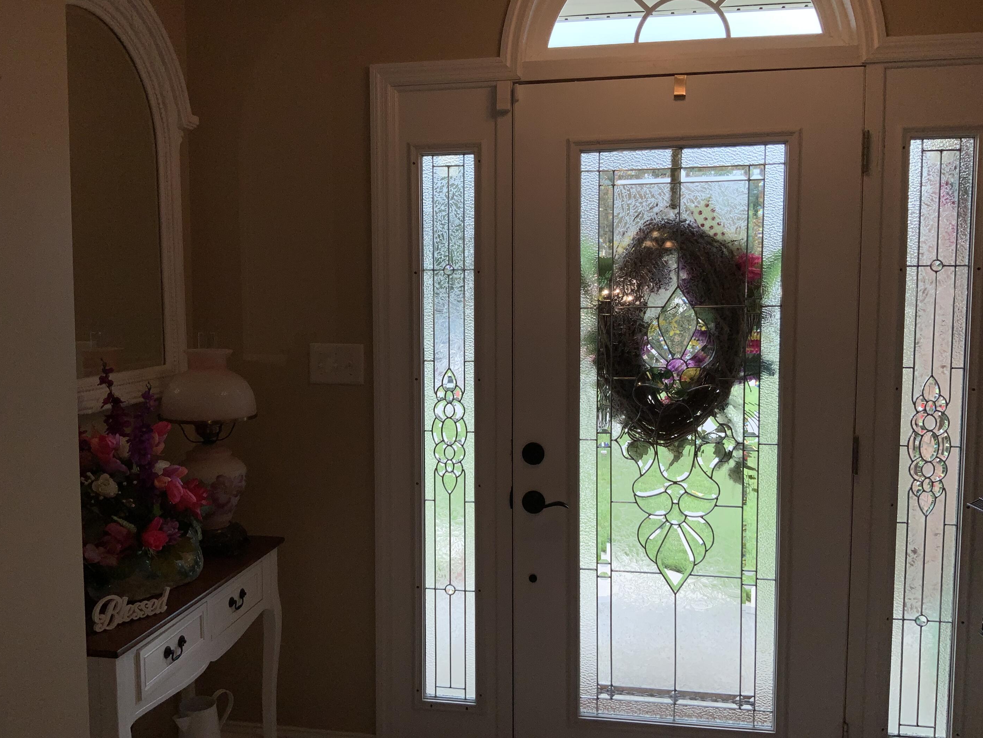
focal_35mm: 31
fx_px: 880
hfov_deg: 58.3
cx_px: 466
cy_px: 371
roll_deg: -0.1
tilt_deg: -4.1
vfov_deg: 45.4
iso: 16
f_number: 1.8
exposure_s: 1/419
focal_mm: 3
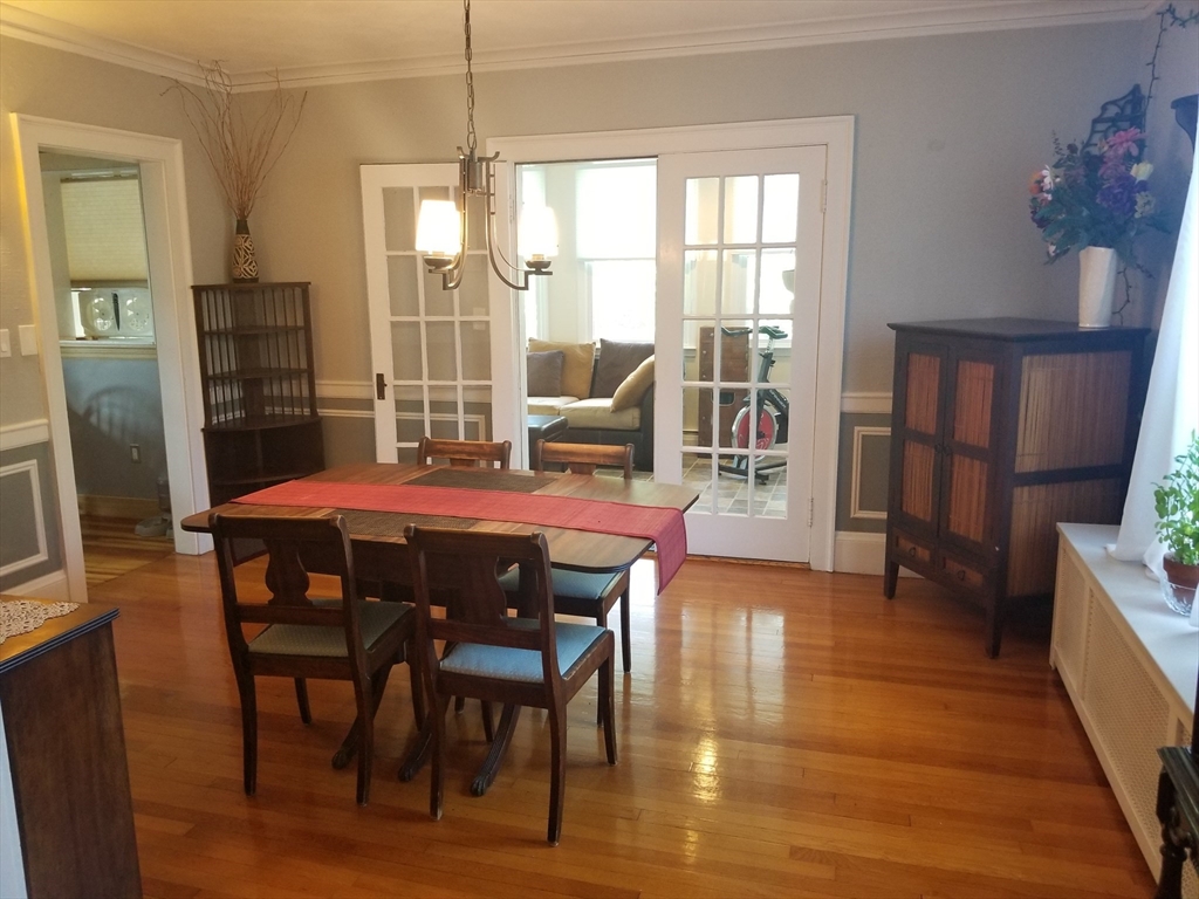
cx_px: 600
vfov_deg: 53.1
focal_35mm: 26
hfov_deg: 67.3
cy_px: 450
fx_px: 901
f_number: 1.7
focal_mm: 4.25
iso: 160
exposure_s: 1/30
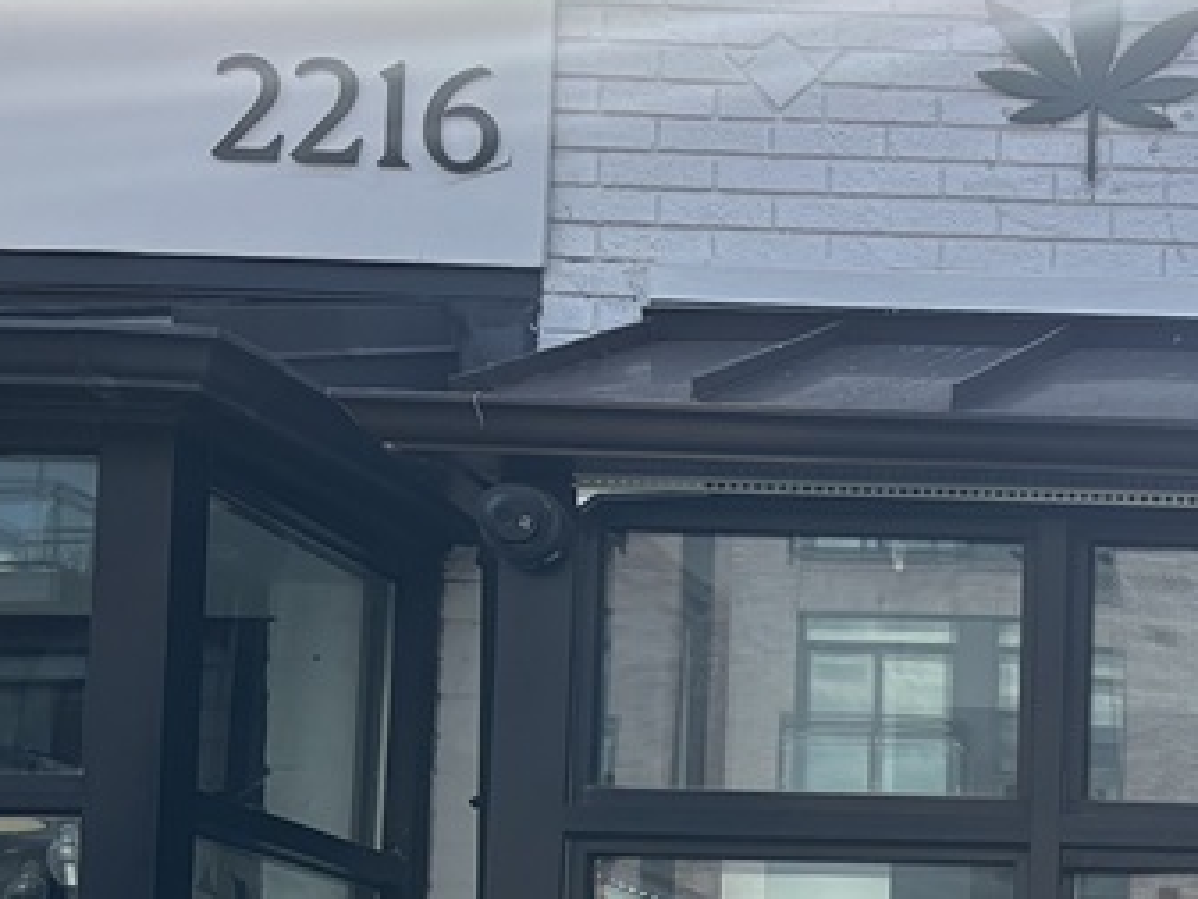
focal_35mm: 88
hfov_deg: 18.8
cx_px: 1934
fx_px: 3047
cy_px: 1070
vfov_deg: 16.1
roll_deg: -0.8
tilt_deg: +5.0
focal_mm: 5.96
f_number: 1.6
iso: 50
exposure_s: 1/1152
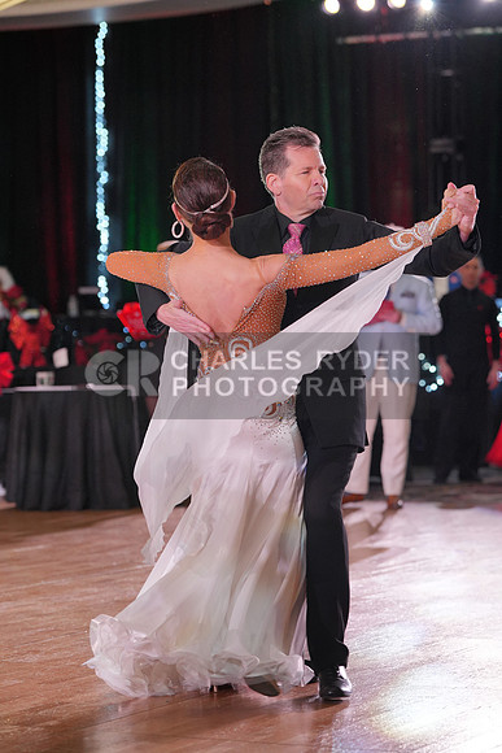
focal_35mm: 114
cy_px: 376
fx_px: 2383
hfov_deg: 12.0
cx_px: 251
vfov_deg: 17.9
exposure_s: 1/400
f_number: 4
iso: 1600
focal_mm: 114
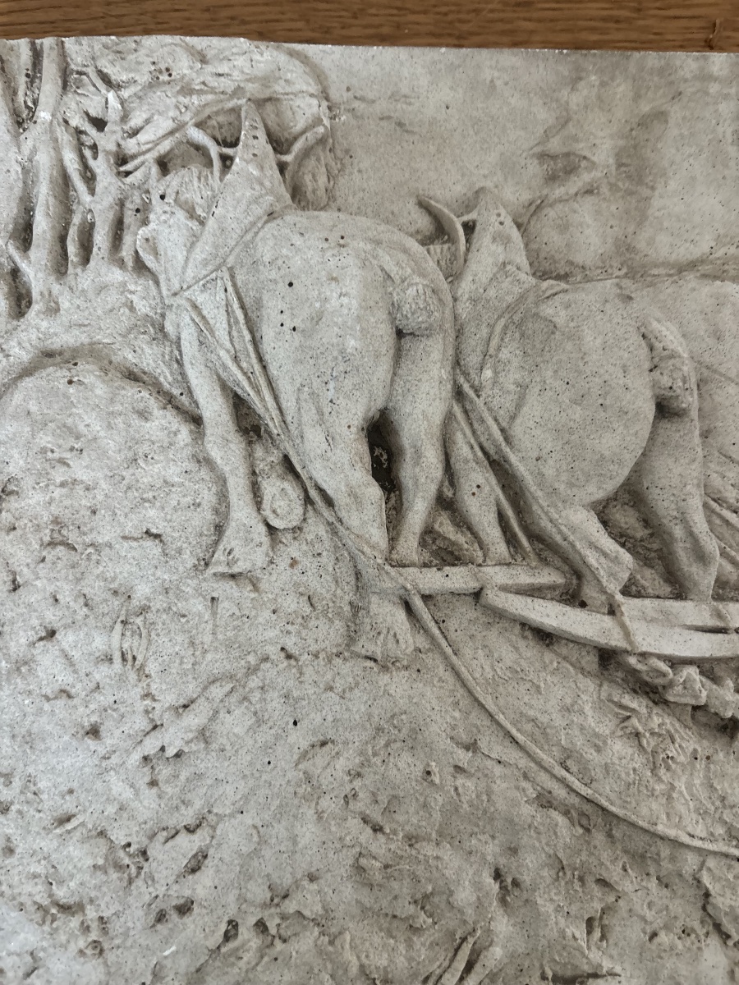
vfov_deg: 67.3
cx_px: 370
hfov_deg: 53.1
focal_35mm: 26
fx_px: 740
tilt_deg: -83.4
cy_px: 492
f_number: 1.6
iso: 500
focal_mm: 5.96
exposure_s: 1/33
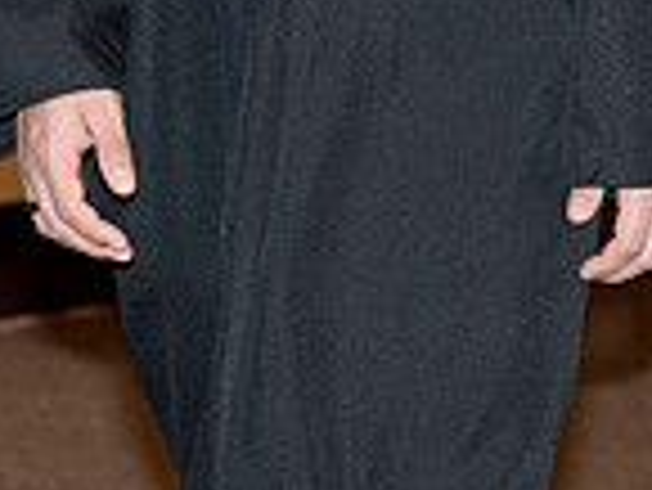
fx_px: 10104
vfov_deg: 2.8
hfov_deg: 3.7
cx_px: 297
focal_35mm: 536
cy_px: -459
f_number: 5.6
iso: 800
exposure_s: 1/80
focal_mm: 120
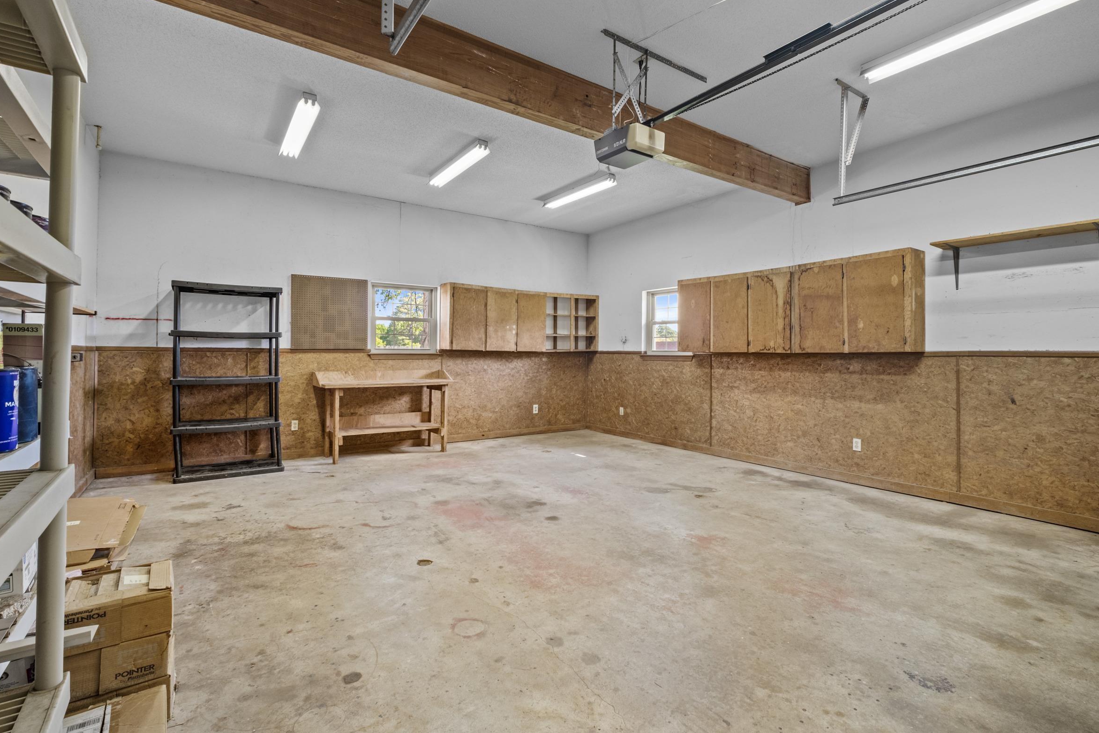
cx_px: 559
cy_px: 351
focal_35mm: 16
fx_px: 488
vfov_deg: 73.7
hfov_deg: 96.7
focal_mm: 10
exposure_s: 1.5
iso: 400
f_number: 7.1
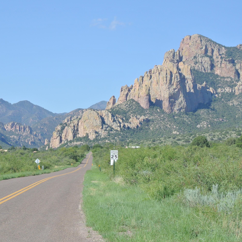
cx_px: 79
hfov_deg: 16.7
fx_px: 823
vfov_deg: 16.7
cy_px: 121
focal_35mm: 104
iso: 100
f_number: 5.6
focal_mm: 30
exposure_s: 1/320
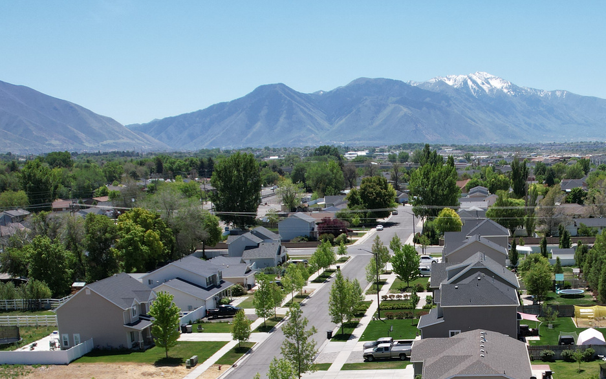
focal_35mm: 49
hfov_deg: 40.0
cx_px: 451
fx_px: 809
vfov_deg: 25.7
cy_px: 321
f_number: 2.8
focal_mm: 8.38
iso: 120
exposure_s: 1/2000
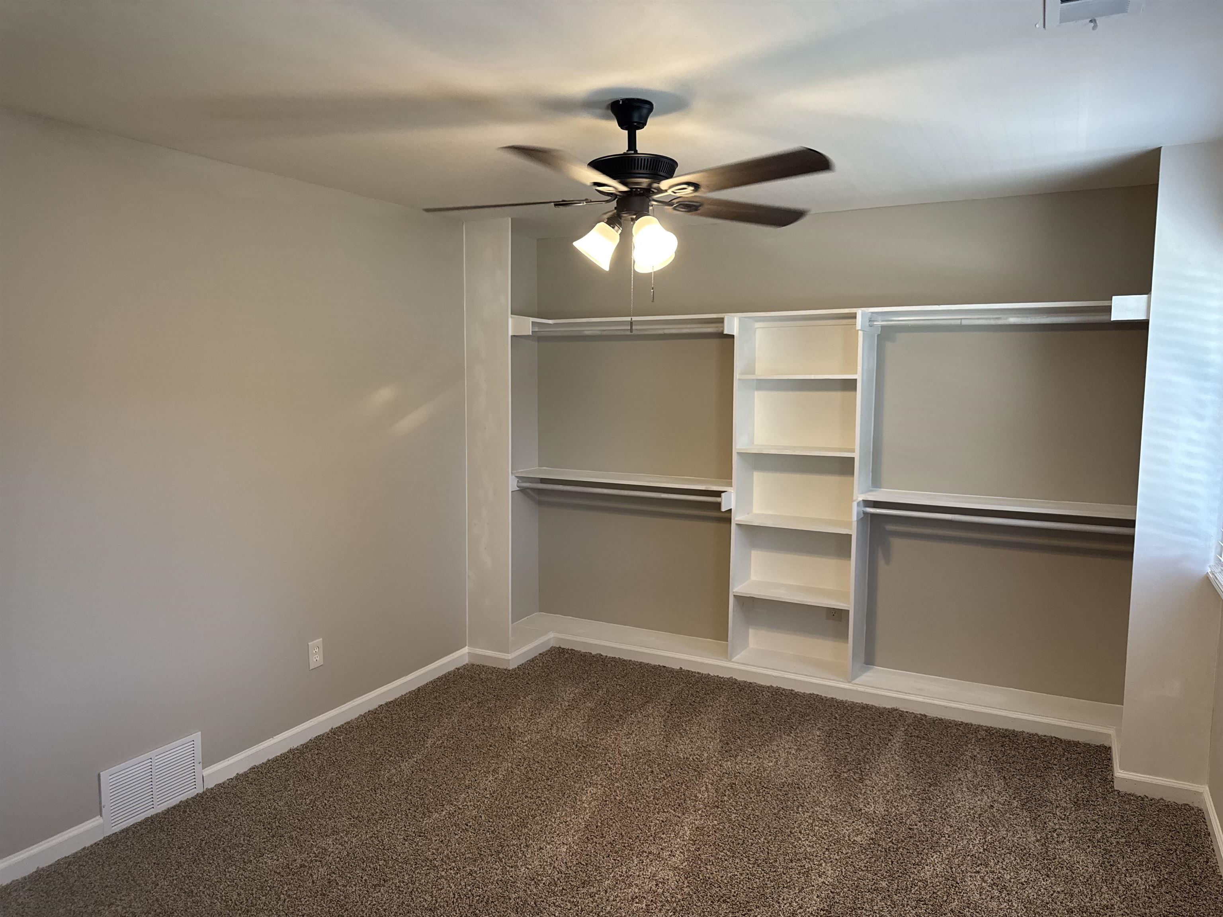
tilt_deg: -5.6
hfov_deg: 71.6
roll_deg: -0.7
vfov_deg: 56.8
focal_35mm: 24
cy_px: 458
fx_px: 848
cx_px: 612
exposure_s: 1/120
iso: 200
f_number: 1.78
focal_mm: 6.76
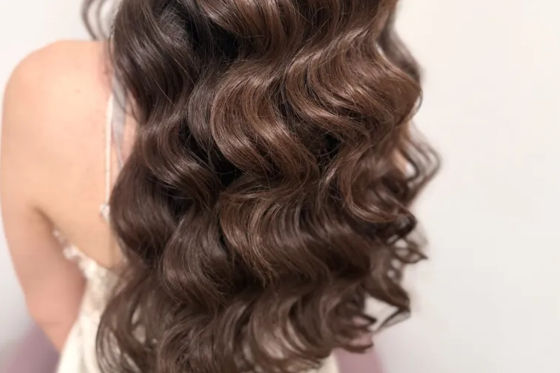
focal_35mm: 34
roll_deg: -2.3
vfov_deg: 36.7
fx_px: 529
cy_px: 46
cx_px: 283
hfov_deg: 55.8
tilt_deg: -6.5
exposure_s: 1/121
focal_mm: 6.76
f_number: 1.78
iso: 160
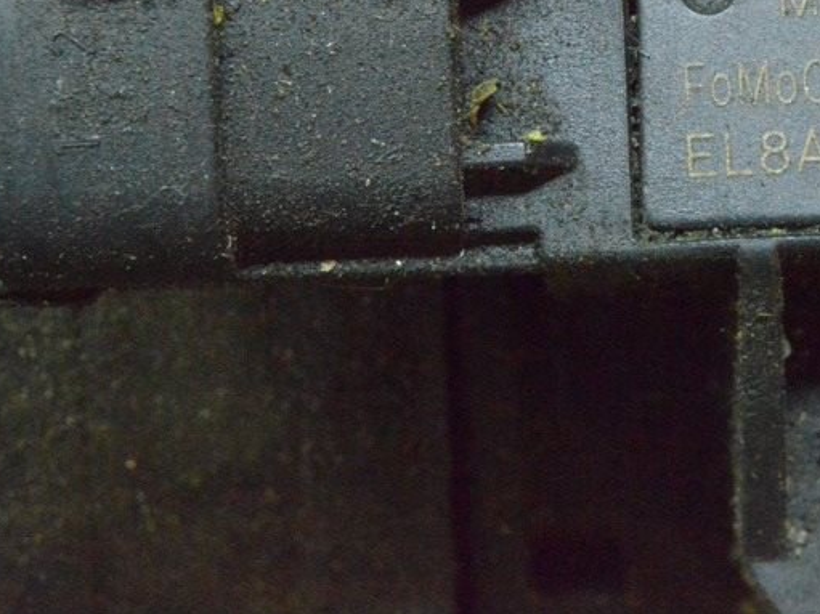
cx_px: 727
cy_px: 75
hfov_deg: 12.3
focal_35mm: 159
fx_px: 3765
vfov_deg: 9.3
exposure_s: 1/40
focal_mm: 55
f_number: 16
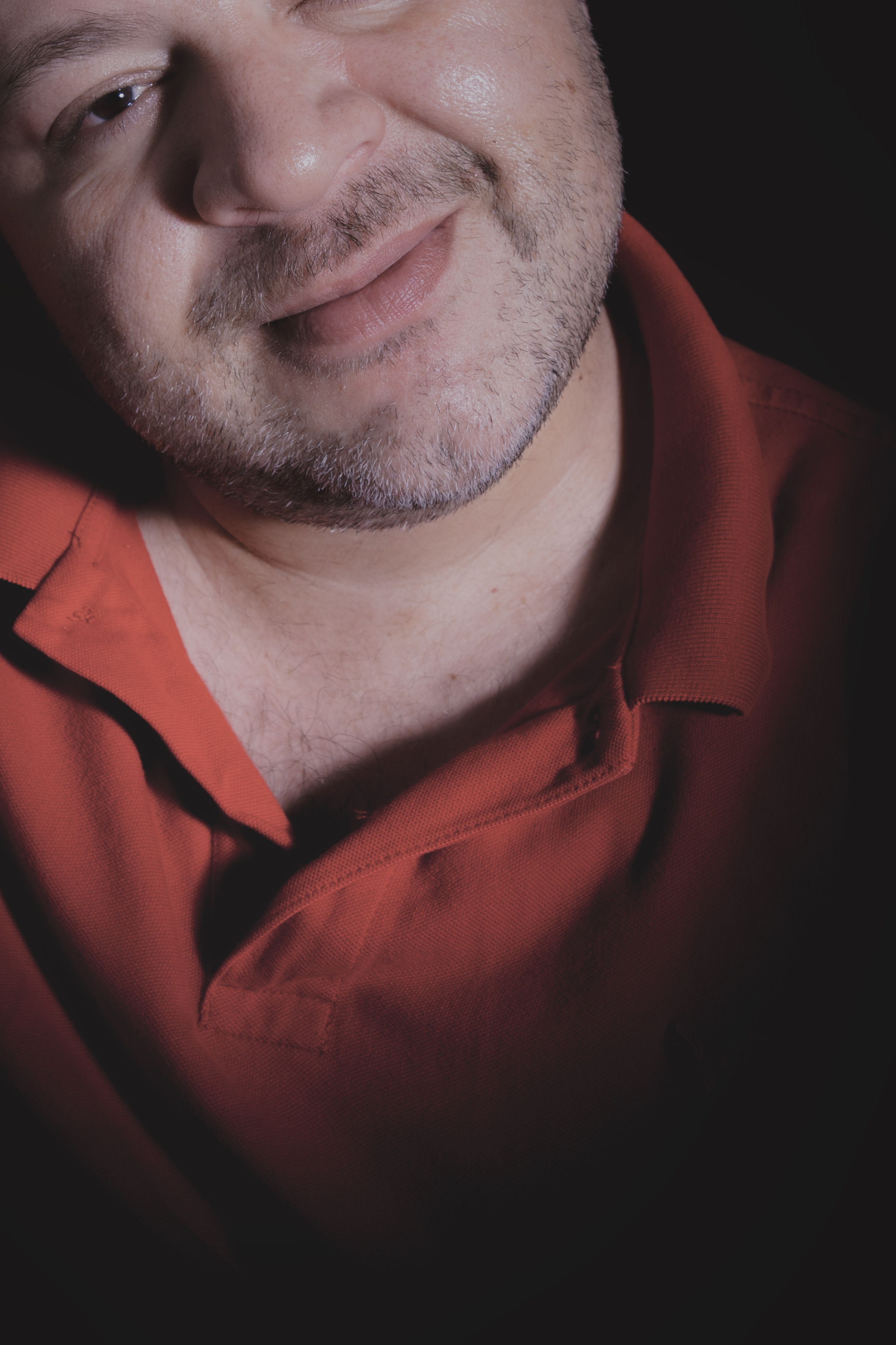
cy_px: 261
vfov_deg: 32.5
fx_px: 2240
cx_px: 255
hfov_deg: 22.5
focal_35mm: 60
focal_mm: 24
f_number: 8
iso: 100
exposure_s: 1/200
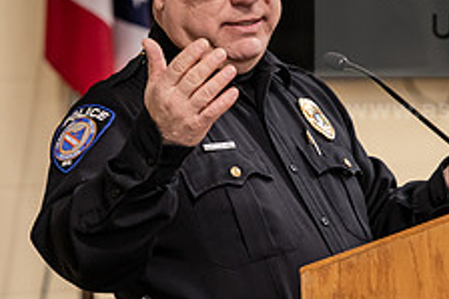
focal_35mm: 441
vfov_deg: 3.1
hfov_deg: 4.7
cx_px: 255
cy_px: 152
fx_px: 5496
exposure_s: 1/200
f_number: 3.2
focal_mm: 170
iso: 1250
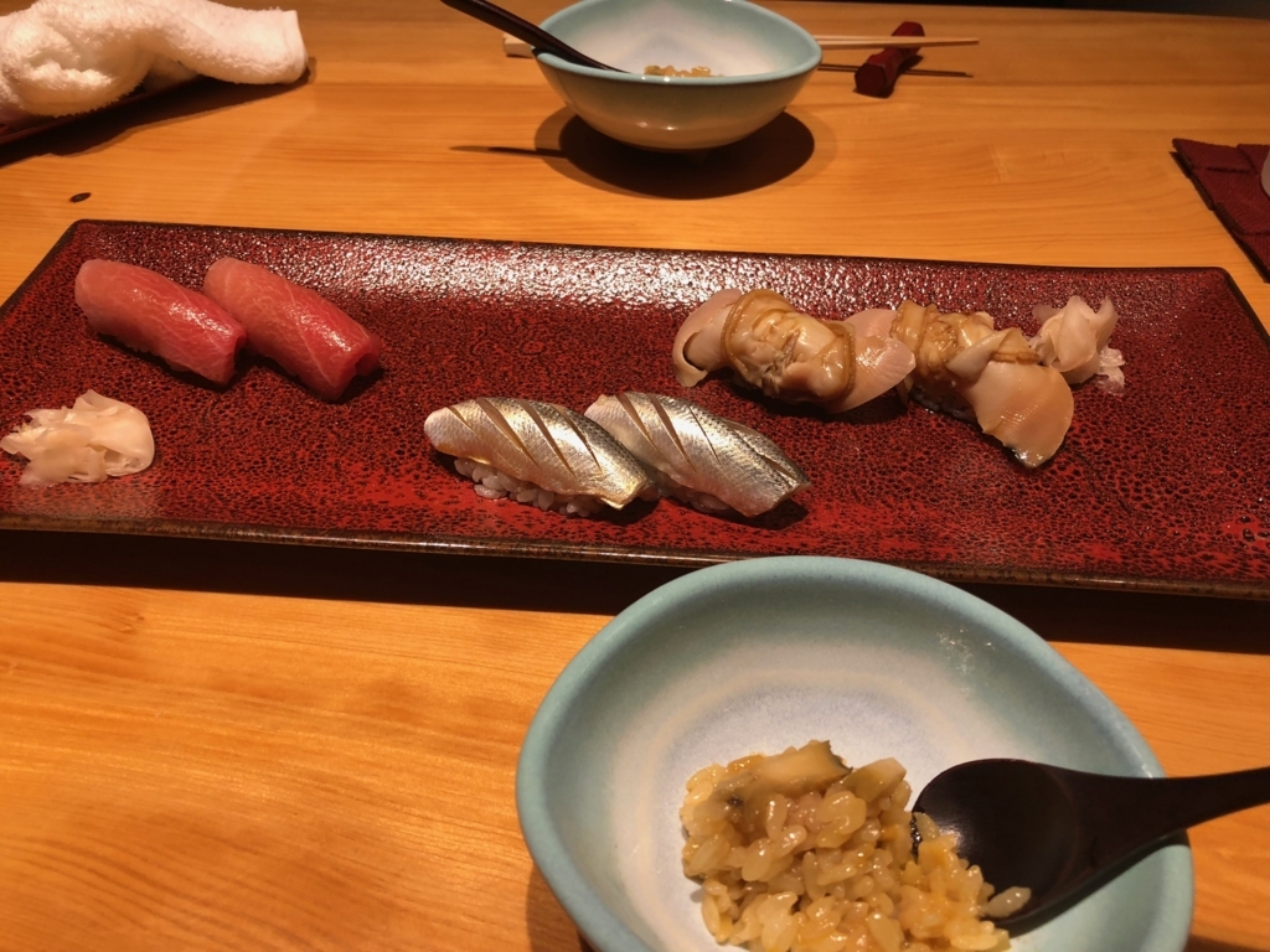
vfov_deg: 49.7
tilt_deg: -43.8
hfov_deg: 63.4
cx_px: 635
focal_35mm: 28
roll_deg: +1.3
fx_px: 1027
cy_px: 476
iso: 40
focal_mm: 4
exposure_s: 1/17
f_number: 1.8
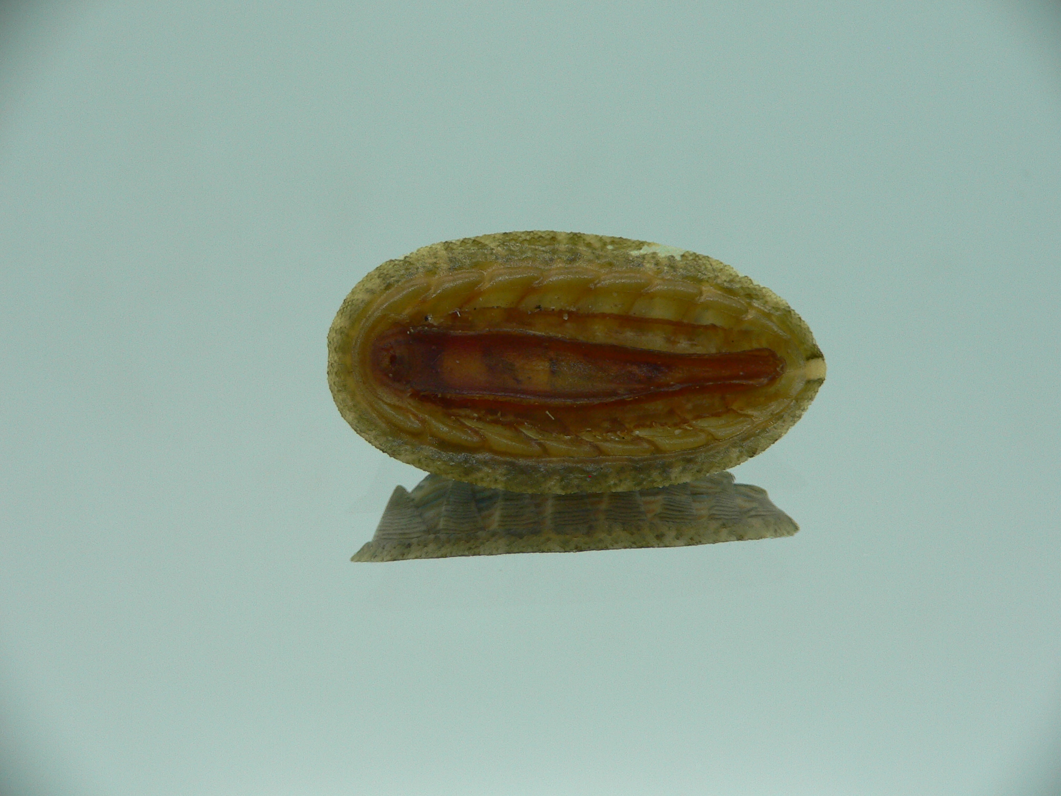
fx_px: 1073
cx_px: 530
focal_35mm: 35
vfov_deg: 40.7
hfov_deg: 52.6
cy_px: 398
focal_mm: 4.6
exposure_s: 1/60
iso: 80
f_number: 2.8
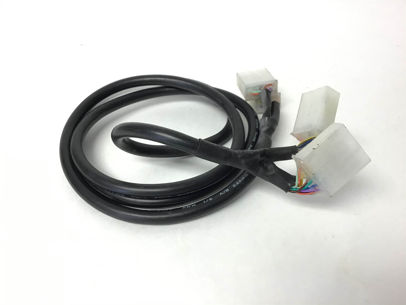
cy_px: 152
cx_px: 203
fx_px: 364
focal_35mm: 31
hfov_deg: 58.4
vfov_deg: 45.4
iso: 50
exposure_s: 1/33
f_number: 2.4
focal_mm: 3.3
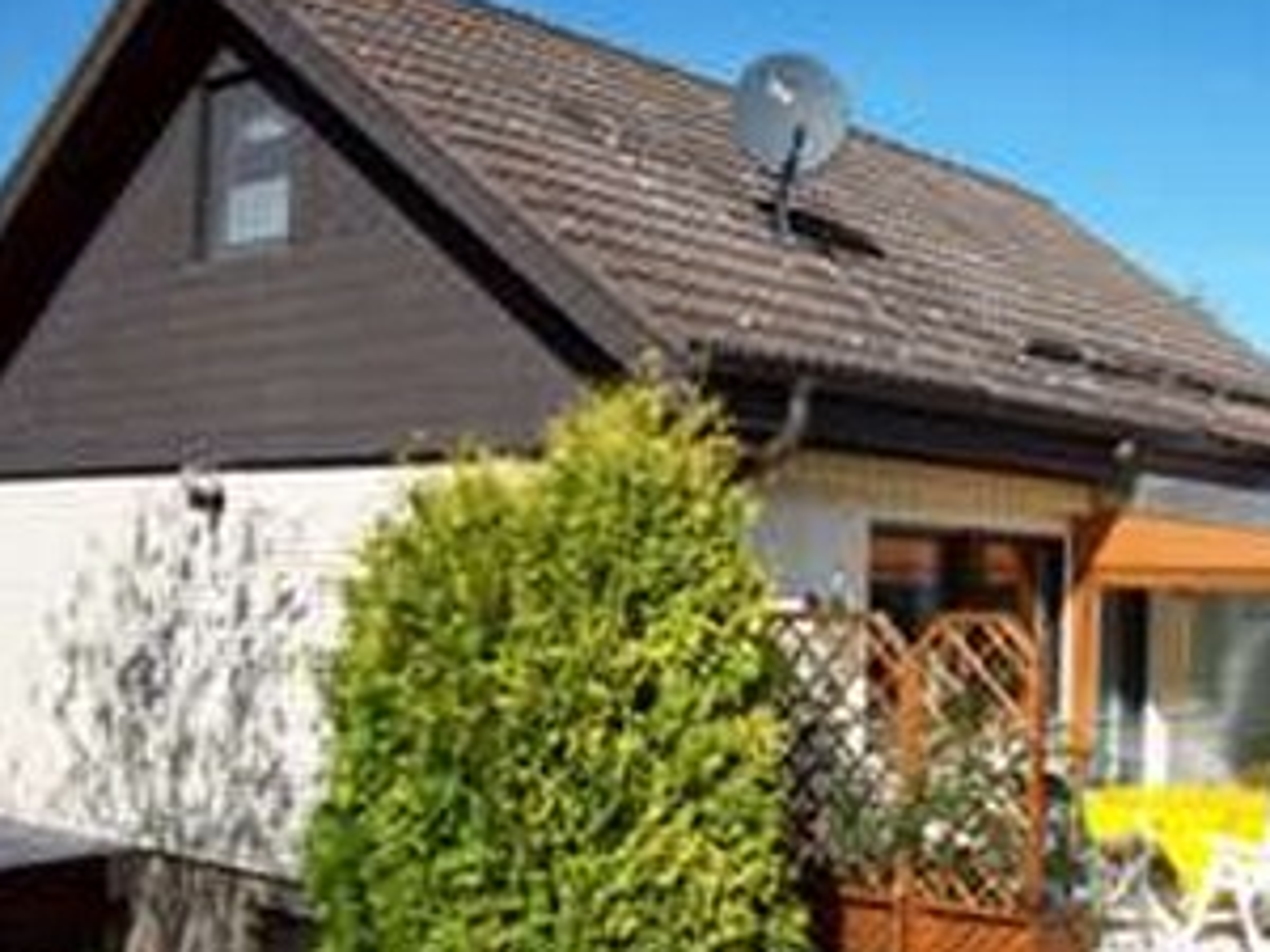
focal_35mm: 48
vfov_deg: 30.1
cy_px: 597
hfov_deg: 39.3
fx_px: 1761
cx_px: 830
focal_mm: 6
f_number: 4.8
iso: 80
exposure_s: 1/545
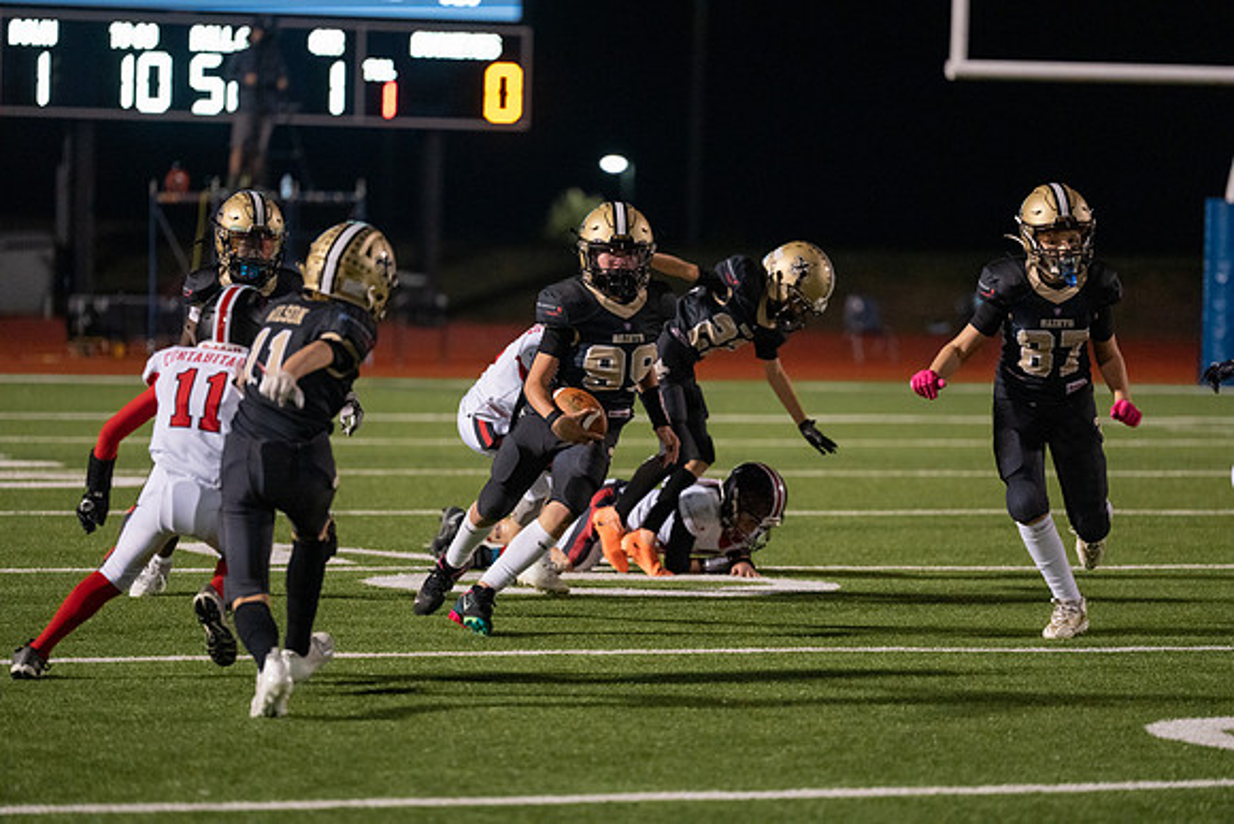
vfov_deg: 7.9
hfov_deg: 11.7
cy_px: 412
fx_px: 6000
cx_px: 617
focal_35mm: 175
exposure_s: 1/1250
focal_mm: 175
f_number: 2.8
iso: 6400
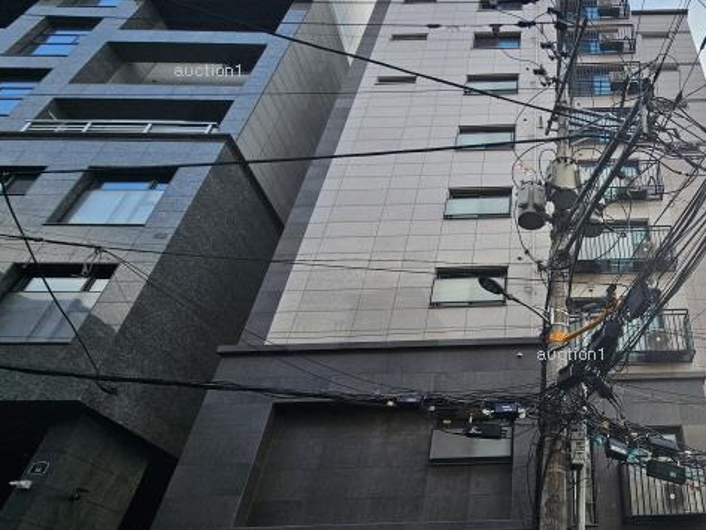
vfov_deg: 59.3
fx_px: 449
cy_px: 364
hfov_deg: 68.6
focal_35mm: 22
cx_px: 570
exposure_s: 1/786
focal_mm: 2.2
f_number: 2.2
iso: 50
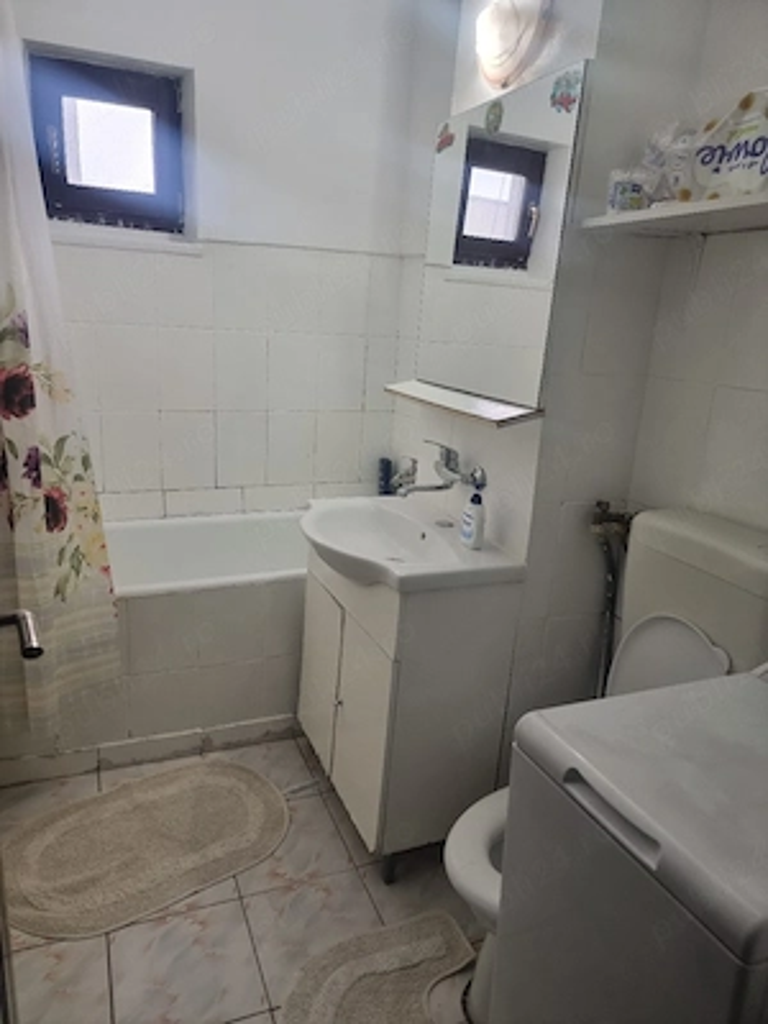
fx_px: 710
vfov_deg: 71.6
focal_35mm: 24
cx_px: 384
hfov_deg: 56.8
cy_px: 512
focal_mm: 6.7
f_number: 1.8
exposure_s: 1/100
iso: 160
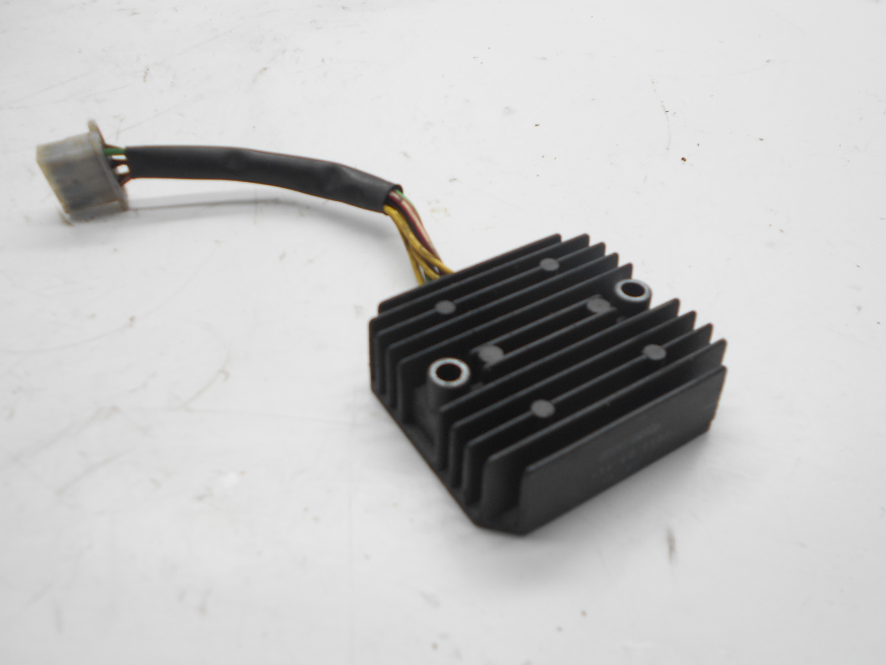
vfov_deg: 46.8
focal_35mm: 30
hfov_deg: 60.0
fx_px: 768
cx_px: 443
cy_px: 332
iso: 80
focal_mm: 5.1
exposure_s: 1/50
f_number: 3.4
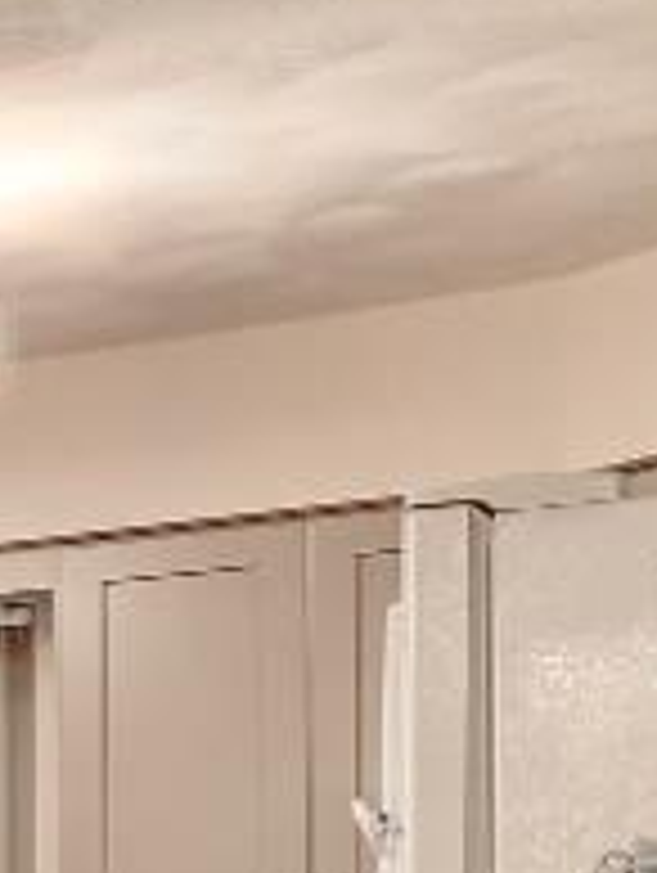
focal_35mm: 104
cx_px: -1602
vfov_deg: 17.7
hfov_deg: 9.3
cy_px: 1136
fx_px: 2626
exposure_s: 1/8
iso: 400
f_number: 8
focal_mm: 14
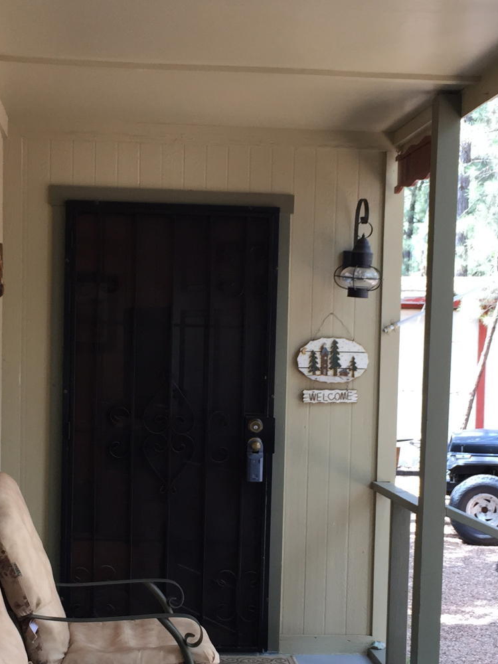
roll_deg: -1.3
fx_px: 1113
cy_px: 430
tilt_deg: -2.7
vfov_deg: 33.0
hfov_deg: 25.2
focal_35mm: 58
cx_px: 207
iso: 50
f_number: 2.2
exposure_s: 1/120
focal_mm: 4.15
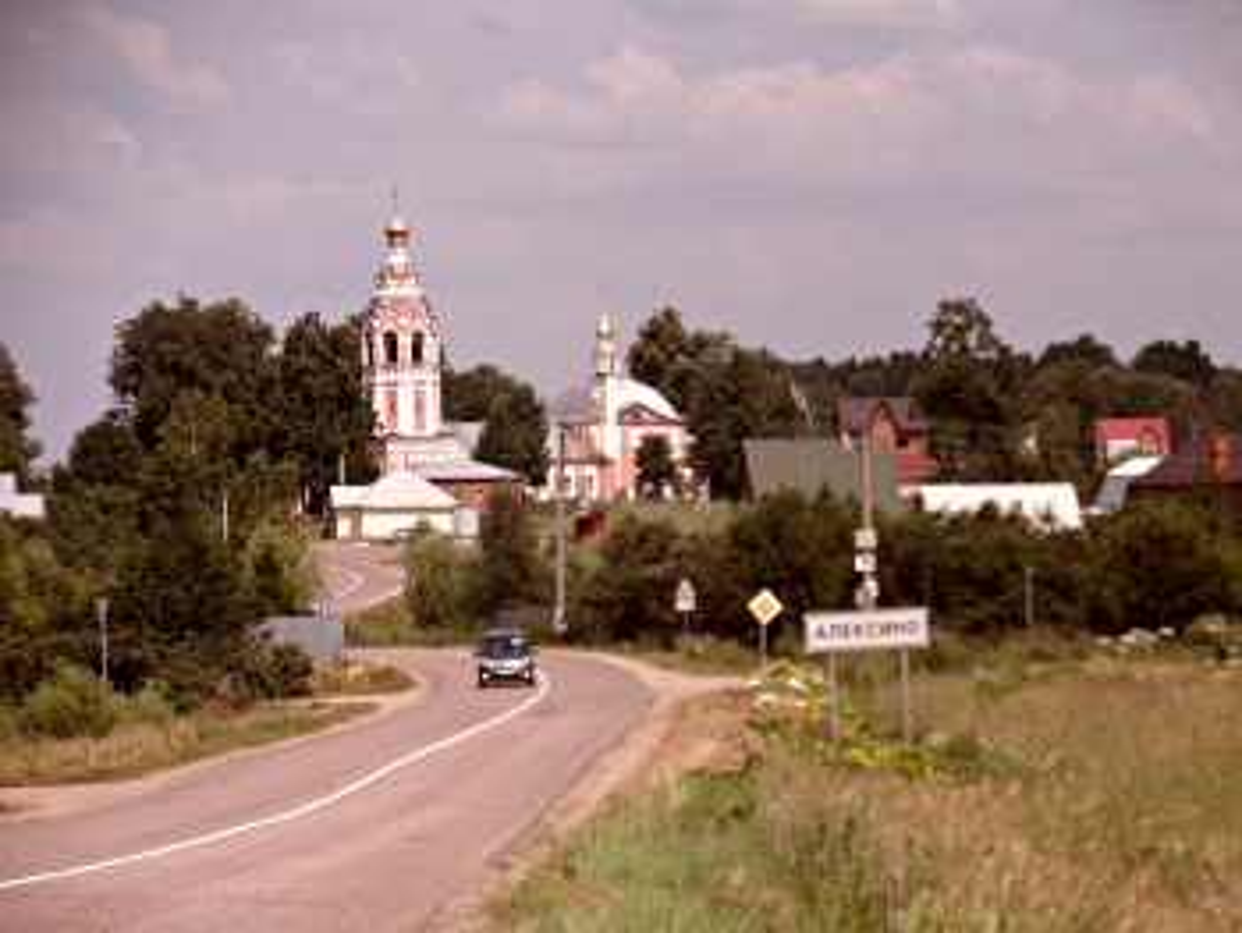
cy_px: 466
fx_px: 5816
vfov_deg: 9.2
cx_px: 621
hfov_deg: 12.2
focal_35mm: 162
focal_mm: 28.7
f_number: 5.5
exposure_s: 1/500
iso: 80
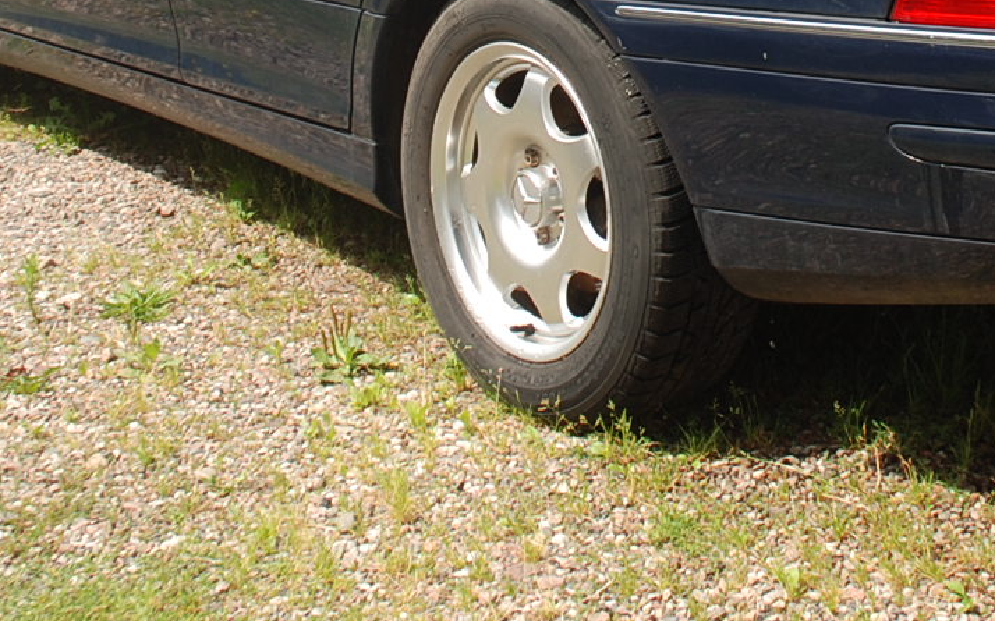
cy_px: -277
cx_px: 702
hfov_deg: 24.7
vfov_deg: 14.7
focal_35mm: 83
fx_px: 2250
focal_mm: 20
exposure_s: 1/200
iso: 100
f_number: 7.1
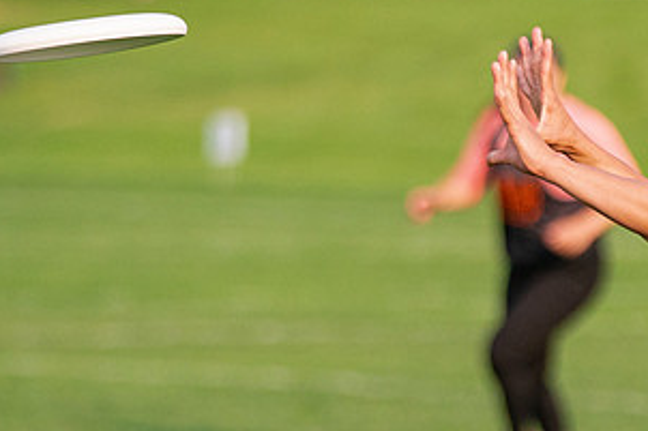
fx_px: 8527
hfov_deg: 4.3
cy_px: 529
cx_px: 716
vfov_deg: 2.9
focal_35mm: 474
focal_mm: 137
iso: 640
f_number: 2.8
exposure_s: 1/6400
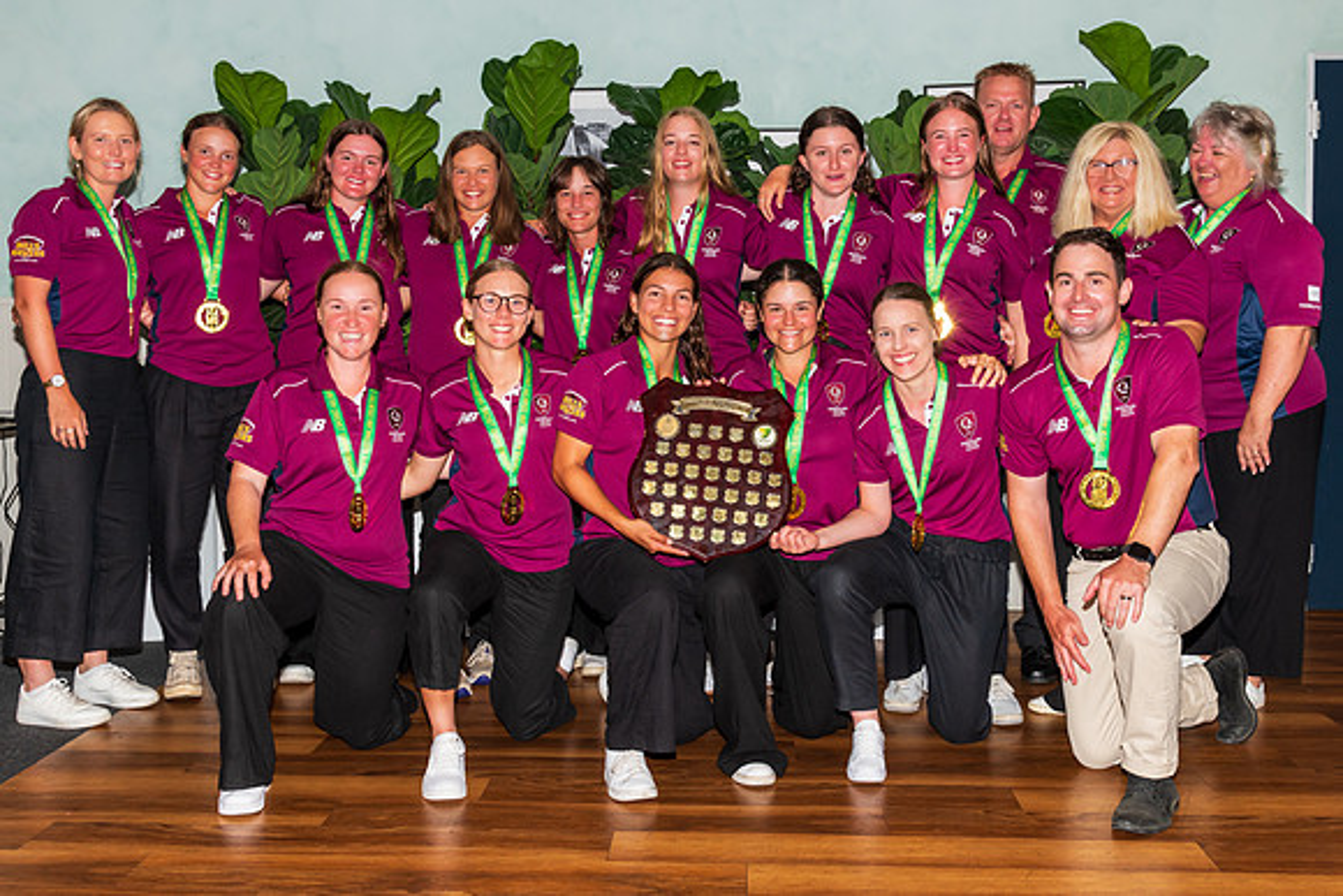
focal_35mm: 40
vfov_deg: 33.5
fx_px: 1484
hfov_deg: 48.7
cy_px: 370
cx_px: 666
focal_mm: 32
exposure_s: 1/60
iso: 400
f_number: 8
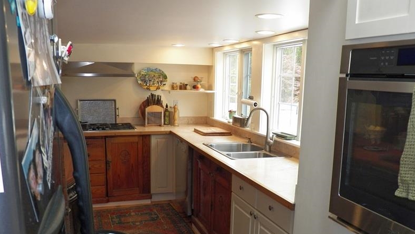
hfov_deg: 56.6
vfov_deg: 33.3
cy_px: 162
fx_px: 385
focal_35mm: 35
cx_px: 220
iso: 125
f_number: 2.8
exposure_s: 1/125
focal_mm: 4.9
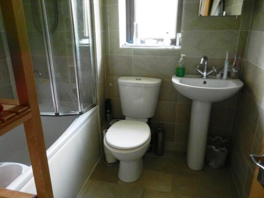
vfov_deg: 53.1
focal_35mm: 26
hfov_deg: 67.3
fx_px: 198
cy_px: 96
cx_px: 130
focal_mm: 4.5
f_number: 3.5
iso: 640
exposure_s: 1/100
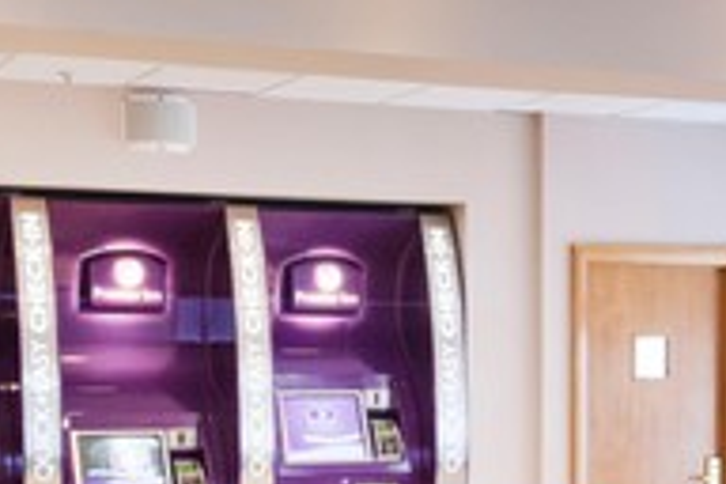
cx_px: 378
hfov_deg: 21.2
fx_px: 1936
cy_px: 510
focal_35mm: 96
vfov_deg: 14.0
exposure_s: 1/3
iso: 200
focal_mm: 24
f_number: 9
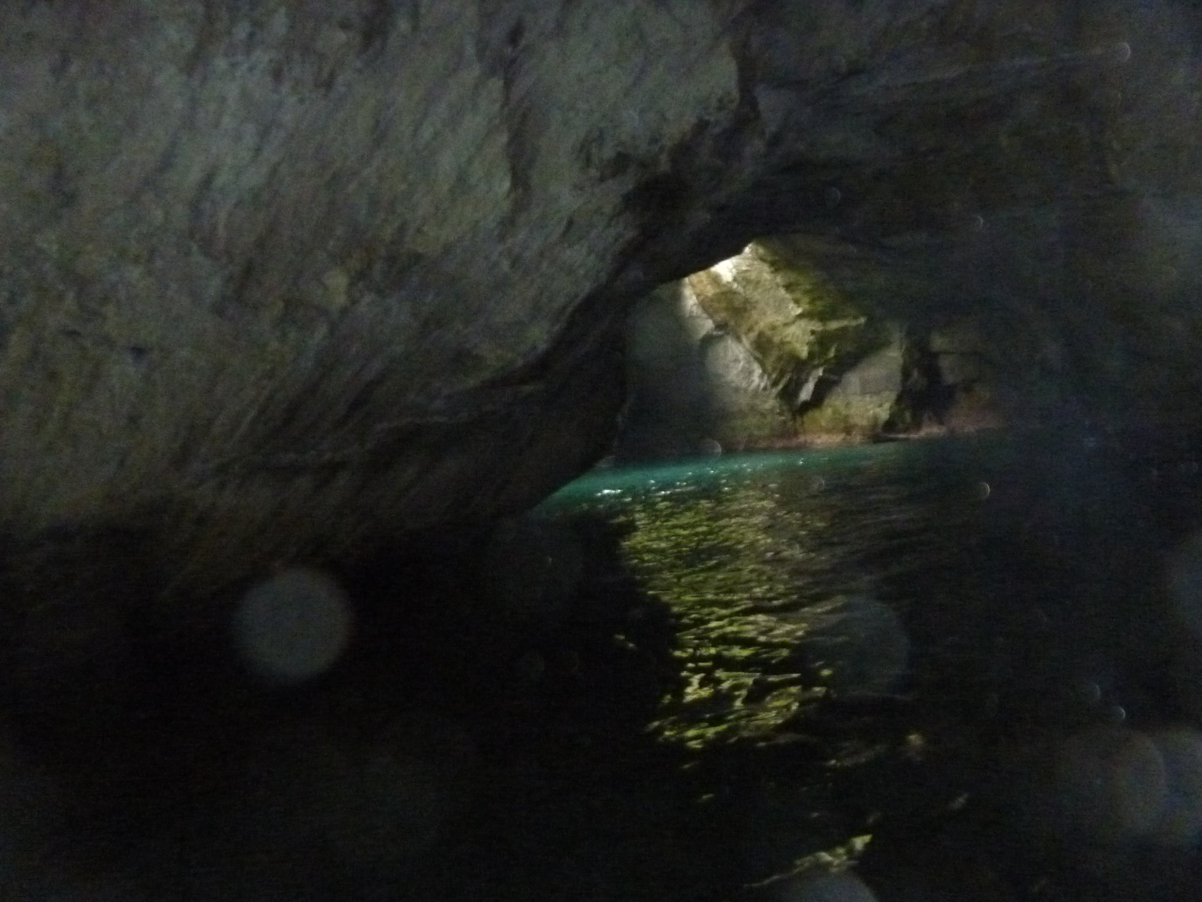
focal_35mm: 25
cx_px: 601
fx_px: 868
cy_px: 451
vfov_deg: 54.9
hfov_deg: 69.4
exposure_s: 1/30
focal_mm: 4.1
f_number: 3.3
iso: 1000
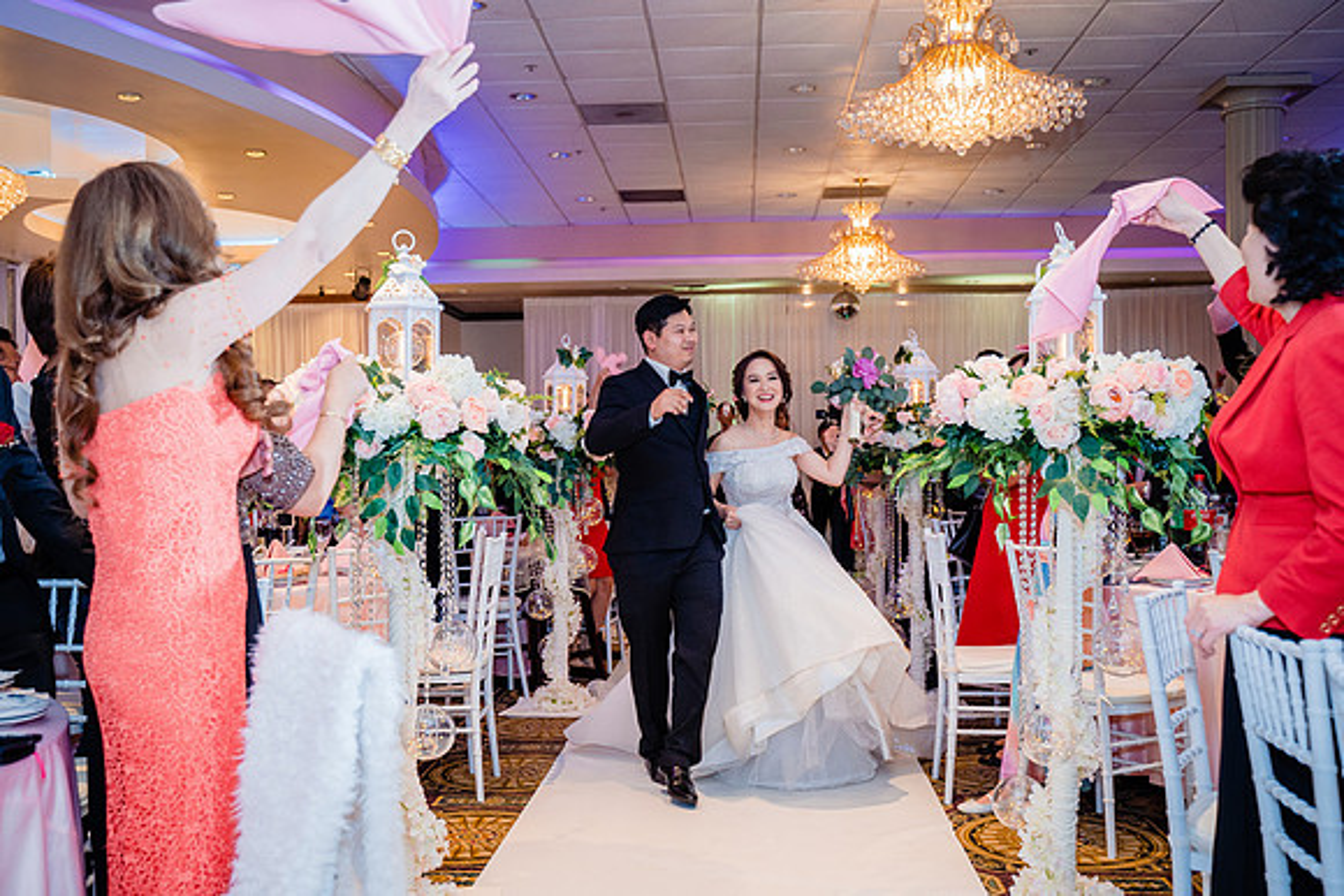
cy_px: 465
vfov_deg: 34.7
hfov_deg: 50.2
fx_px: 1433
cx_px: 647
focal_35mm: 38
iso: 1250
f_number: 3.5
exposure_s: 1/160
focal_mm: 37
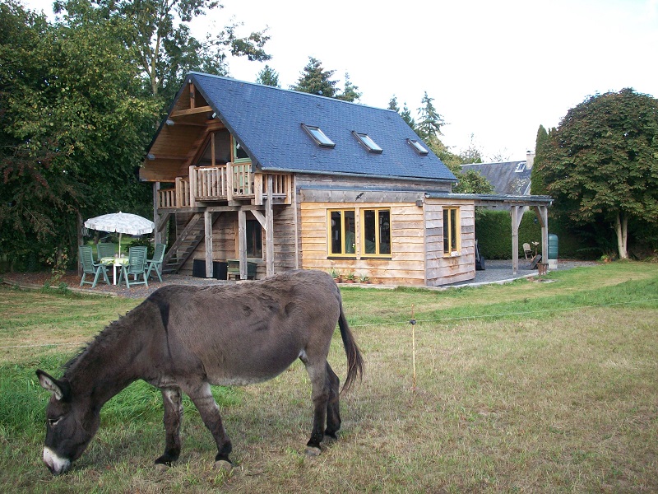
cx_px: 329
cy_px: 247
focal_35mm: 37
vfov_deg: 38.7
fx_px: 703
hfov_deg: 50.1
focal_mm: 6.2
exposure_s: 1/189
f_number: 2.8
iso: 80
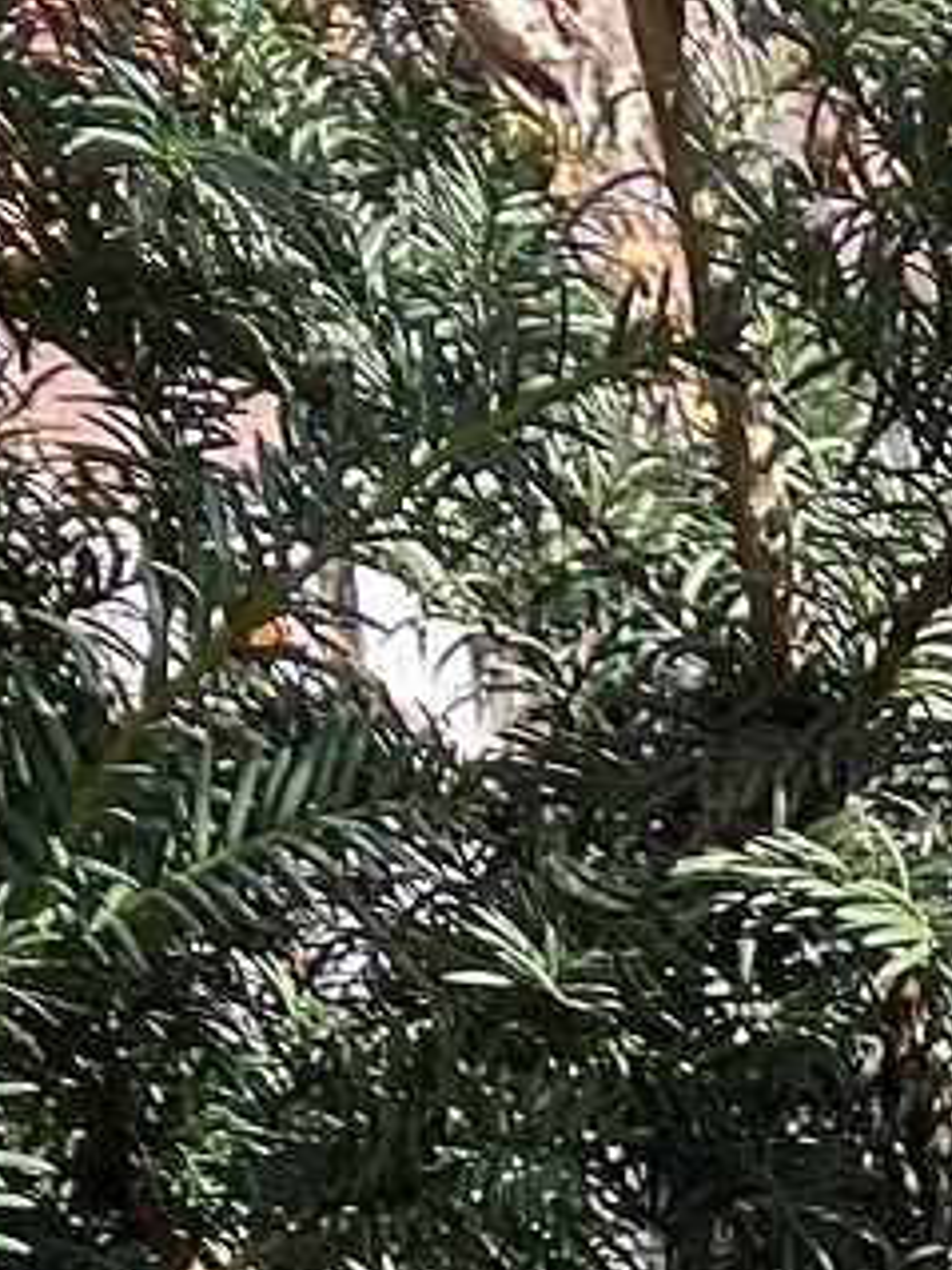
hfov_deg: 7.8
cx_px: 2932
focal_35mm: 163
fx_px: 5981
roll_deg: +6.2
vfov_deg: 9.3
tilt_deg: -4.6
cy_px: 3977
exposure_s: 1/571
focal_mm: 4.25
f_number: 1.8
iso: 32
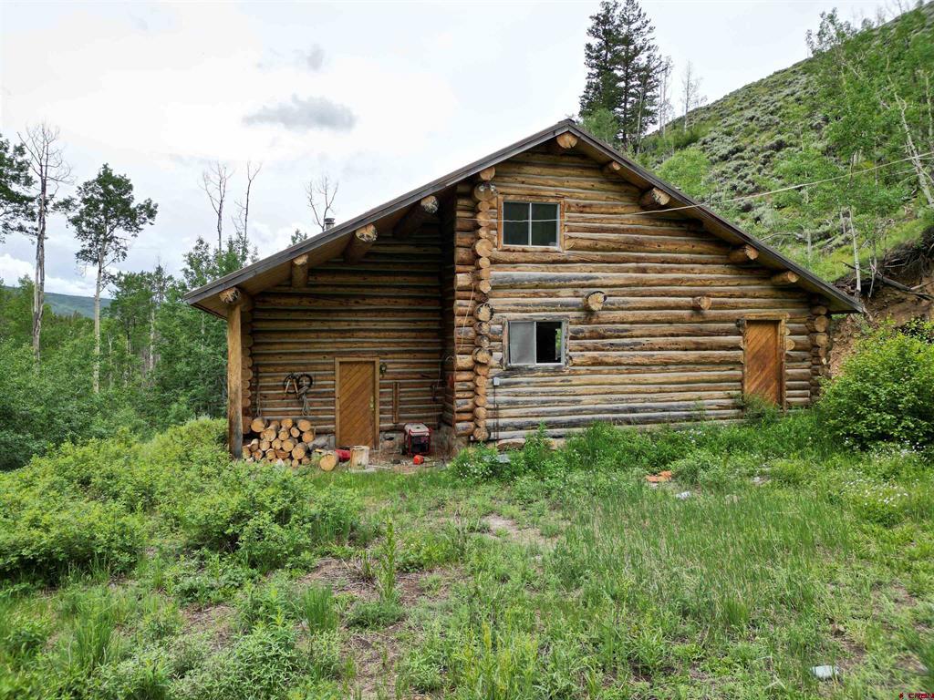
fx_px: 648
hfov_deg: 71.6
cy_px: 350
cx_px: 467
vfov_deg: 56.8
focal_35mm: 24
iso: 100
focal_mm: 6.72
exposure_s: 1/1500
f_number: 1.7
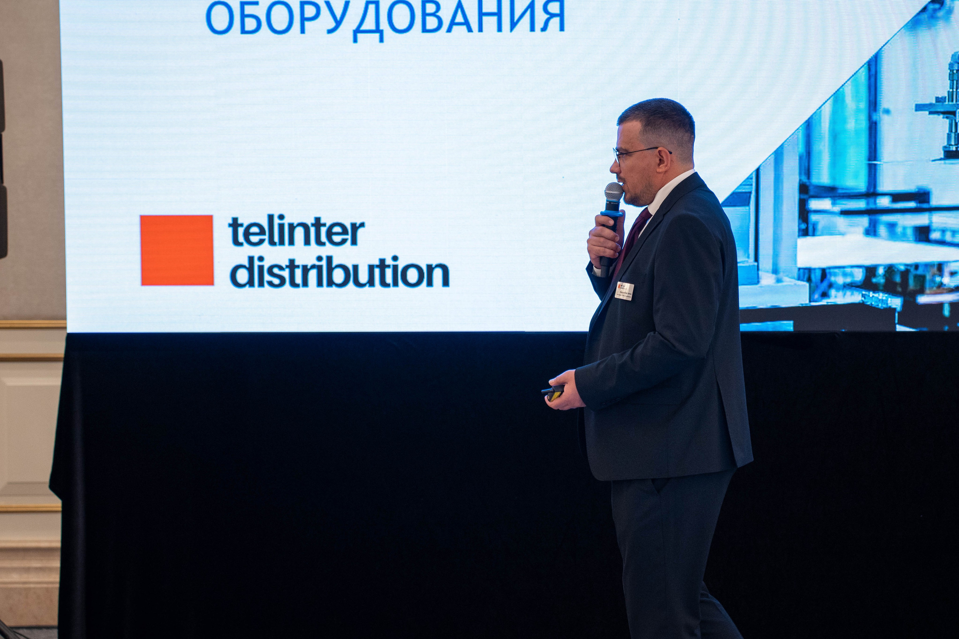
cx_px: 480
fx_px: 2984
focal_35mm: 112
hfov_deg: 18.3
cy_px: 320
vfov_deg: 12.2
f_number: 2.8
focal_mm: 75
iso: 500
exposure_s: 1/200
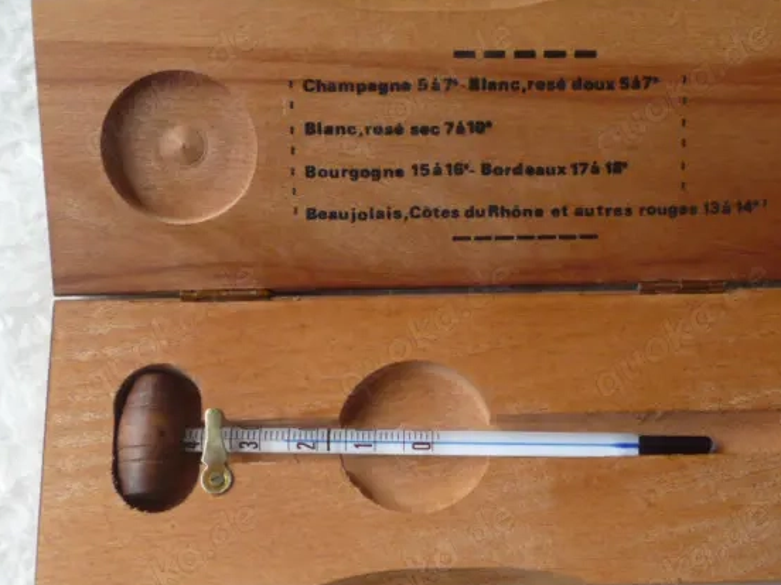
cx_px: 440
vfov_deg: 25.2
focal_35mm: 58
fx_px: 1309
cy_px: 324
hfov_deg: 33.2
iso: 100
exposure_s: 1/250
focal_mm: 5
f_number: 3.4
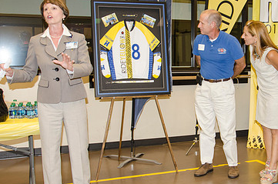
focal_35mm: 53
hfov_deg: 36.9
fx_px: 408
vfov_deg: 25.4
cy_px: 95
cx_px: 199
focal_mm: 22
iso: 400
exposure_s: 1/40
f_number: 5
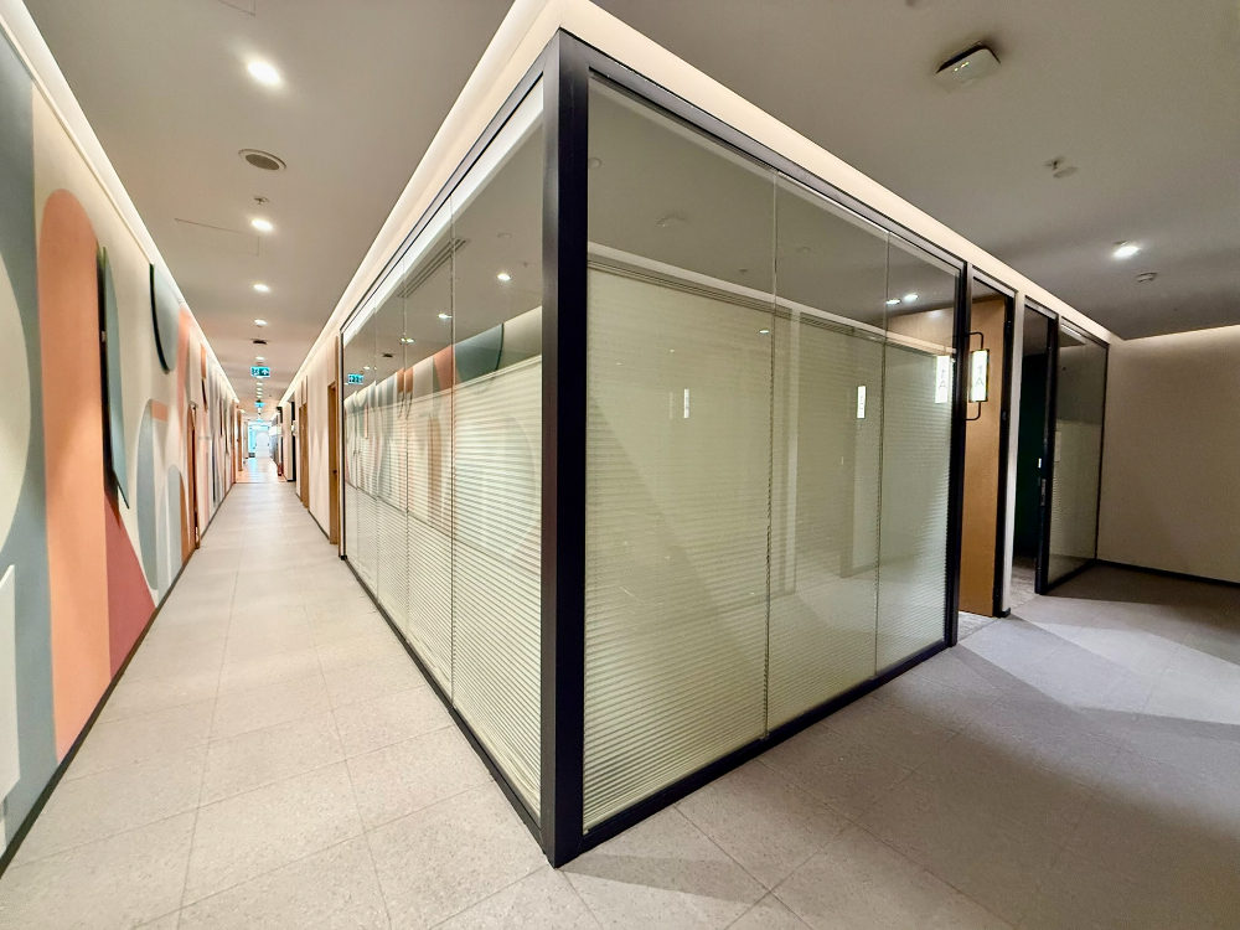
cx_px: 620
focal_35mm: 14
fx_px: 502
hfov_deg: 102.1
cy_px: 465
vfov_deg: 85.7
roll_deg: -0.2
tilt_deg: -2.8
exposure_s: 1/50
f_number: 2.2
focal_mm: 2.22
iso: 500
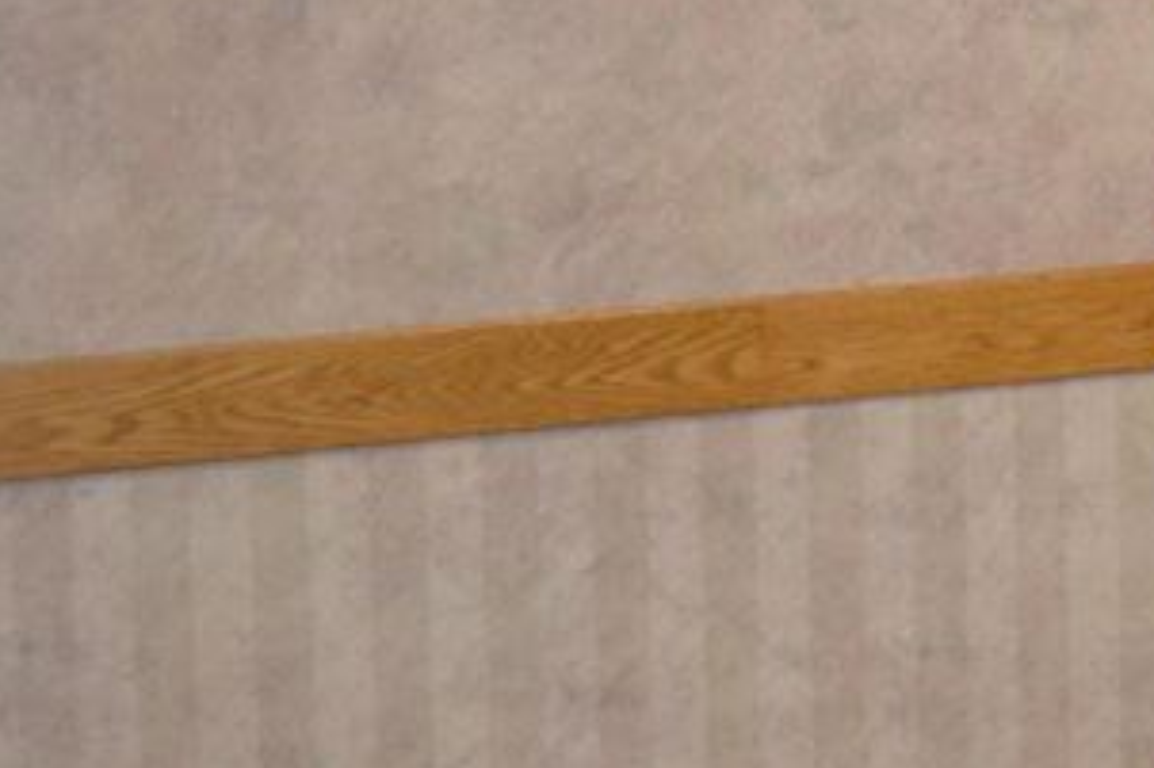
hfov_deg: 13.1
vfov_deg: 9.6
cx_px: 2128
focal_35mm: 140
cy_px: -185
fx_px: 4485
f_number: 4
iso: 900
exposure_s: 1/60
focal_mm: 22
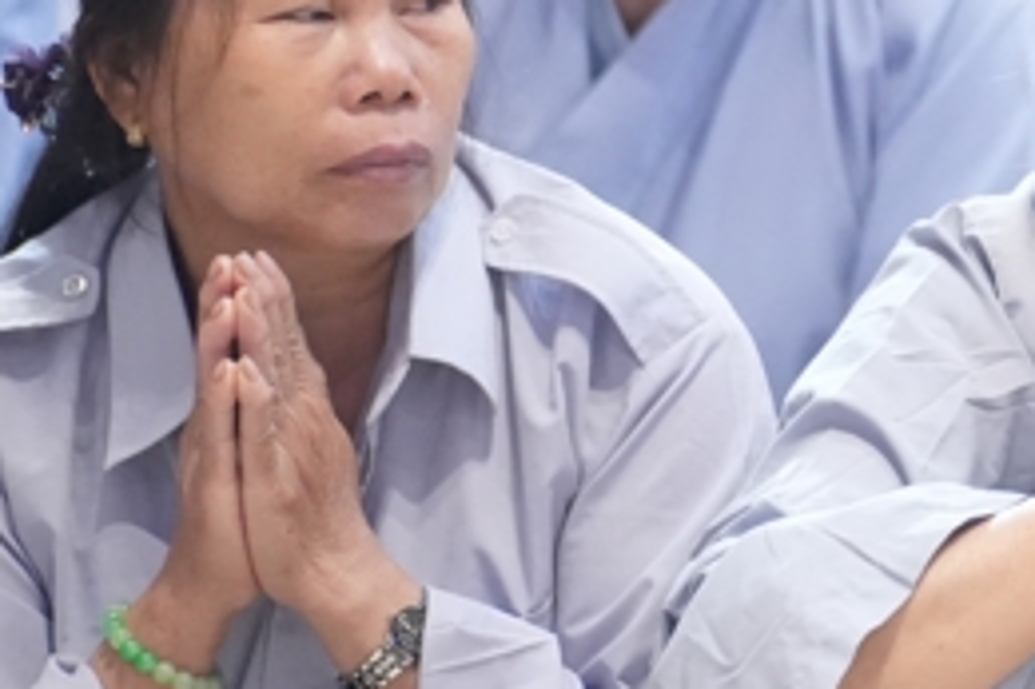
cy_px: -68
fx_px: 16147
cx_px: 1001
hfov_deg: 3.7
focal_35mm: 562
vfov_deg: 2.4
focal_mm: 150
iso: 6400
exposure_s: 1/400
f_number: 2.8
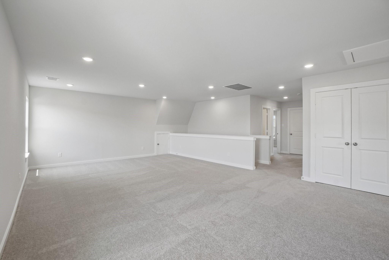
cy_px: 130
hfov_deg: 100.4
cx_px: 194
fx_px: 162
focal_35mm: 15
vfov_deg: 77.3
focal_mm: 10
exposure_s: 1/30
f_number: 8
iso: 400
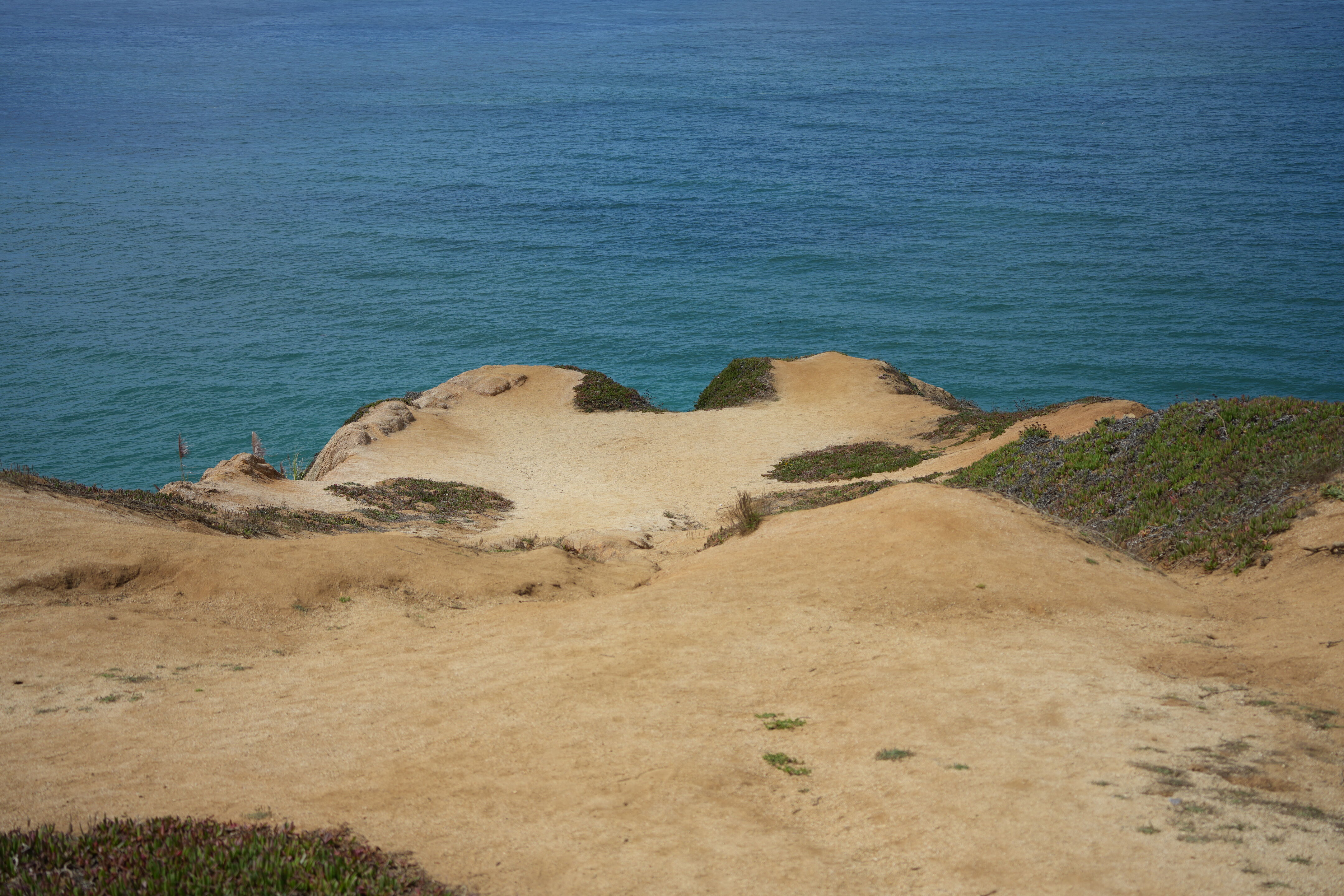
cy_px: 448
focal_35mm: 50
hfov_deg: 39.6
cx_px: 672
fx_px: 1867
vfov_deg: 27.0
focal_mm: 50
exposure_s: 1/1250
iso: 160
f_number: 4.5
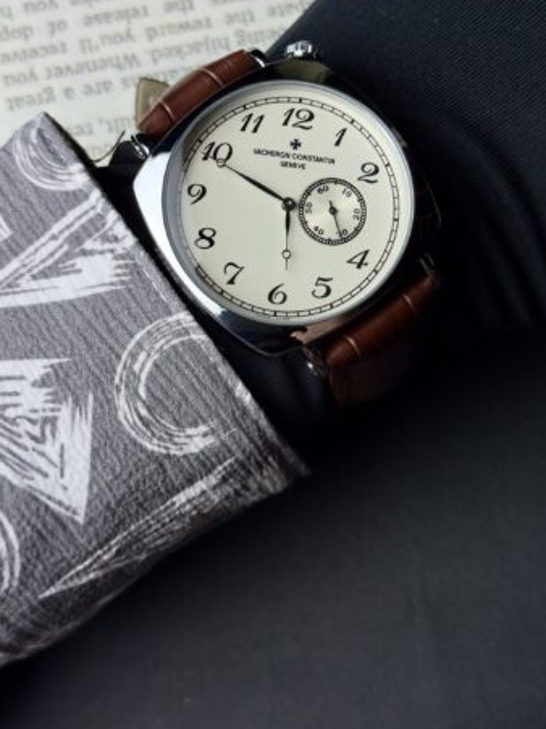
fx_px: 1283
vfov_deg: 31.6
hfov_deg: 24.0
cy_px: 293
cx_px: 305
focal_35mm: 61
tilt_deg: -80.9
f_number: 1.78
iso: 64
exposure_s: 1/409
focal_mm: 6.76
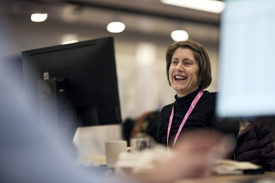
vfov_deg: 13.0
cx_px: 138
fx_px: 802
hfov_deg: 19.5
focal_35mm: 105
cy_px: 92
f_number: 1.4
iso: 1000
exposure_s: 1/400
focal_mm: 105
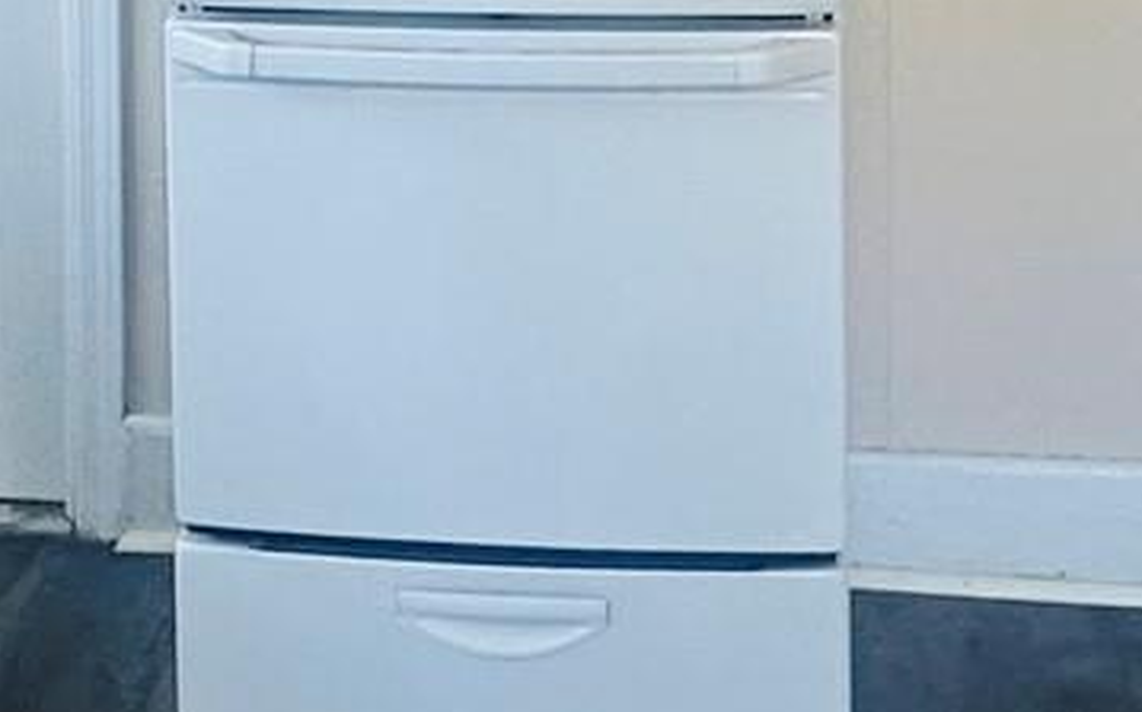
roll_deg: +0.2
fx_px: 2643
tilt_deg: -2.2
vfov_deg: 13.9
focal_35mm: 85
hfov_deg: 24.2
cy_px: -492
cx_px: 351
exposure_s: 1/120
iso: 200
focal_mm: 2.22
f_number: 2.2
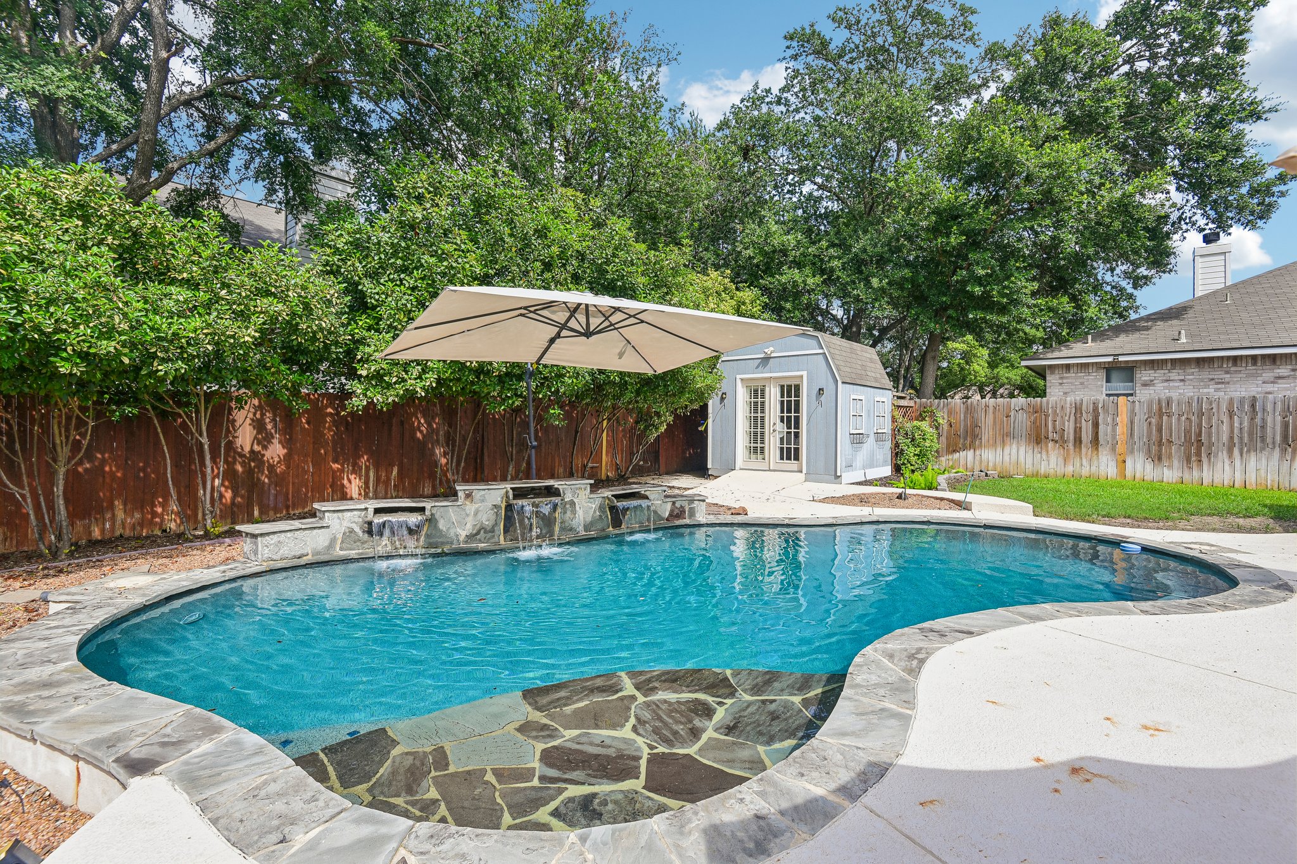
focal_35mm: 16
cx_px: 648
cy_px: 432
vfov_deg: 73.7
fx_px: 576
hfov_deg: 96.7
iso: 400
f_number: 8
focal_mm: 16
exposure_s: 1/320
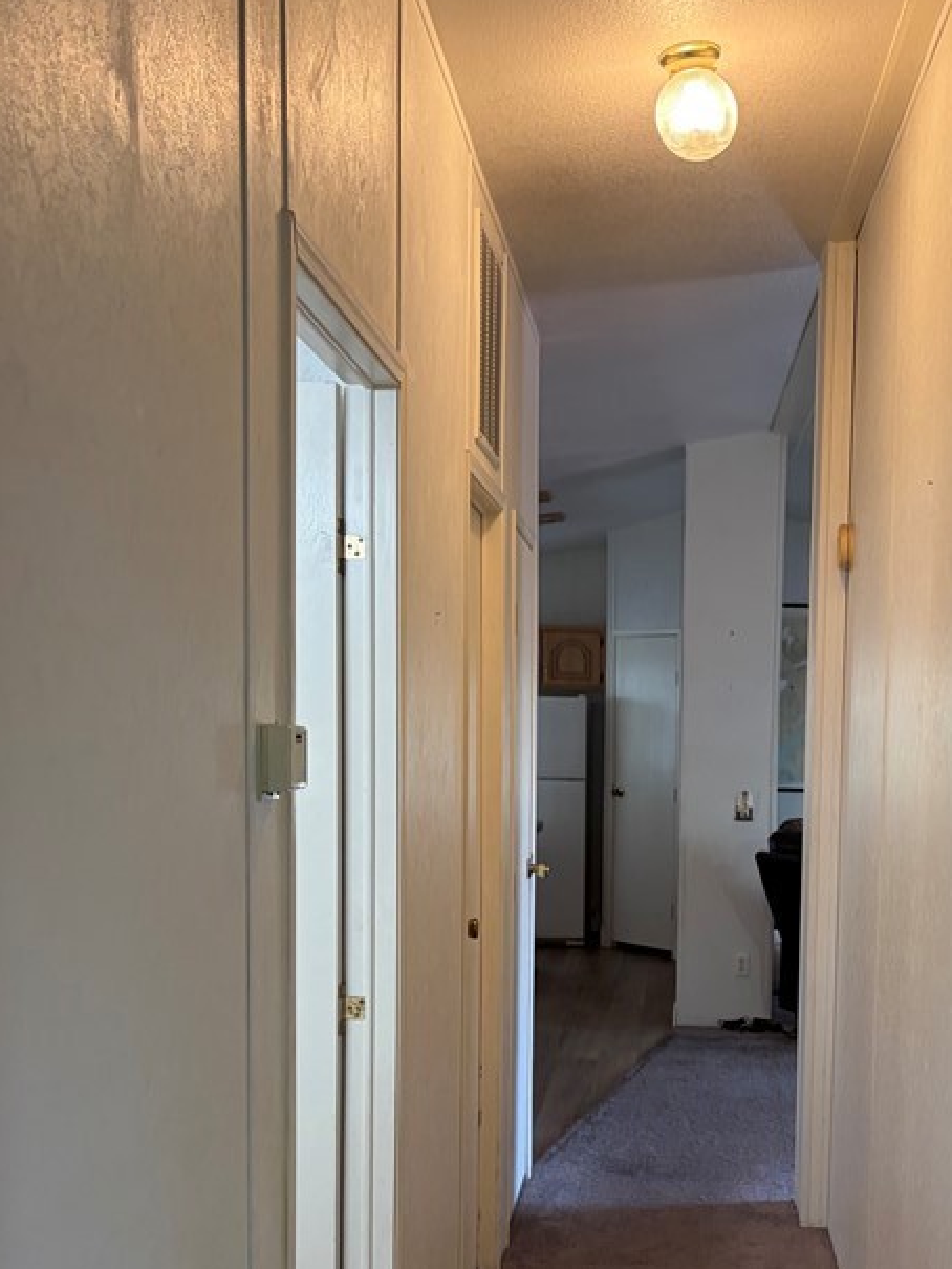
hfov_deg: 32.2
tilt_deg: -5.1
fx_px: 1613
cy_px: 879
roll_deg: -1.0
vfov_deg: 42.2
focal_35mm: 44
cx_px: 732
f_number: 1.6
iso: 160
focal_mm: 5.96
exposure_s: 1/120
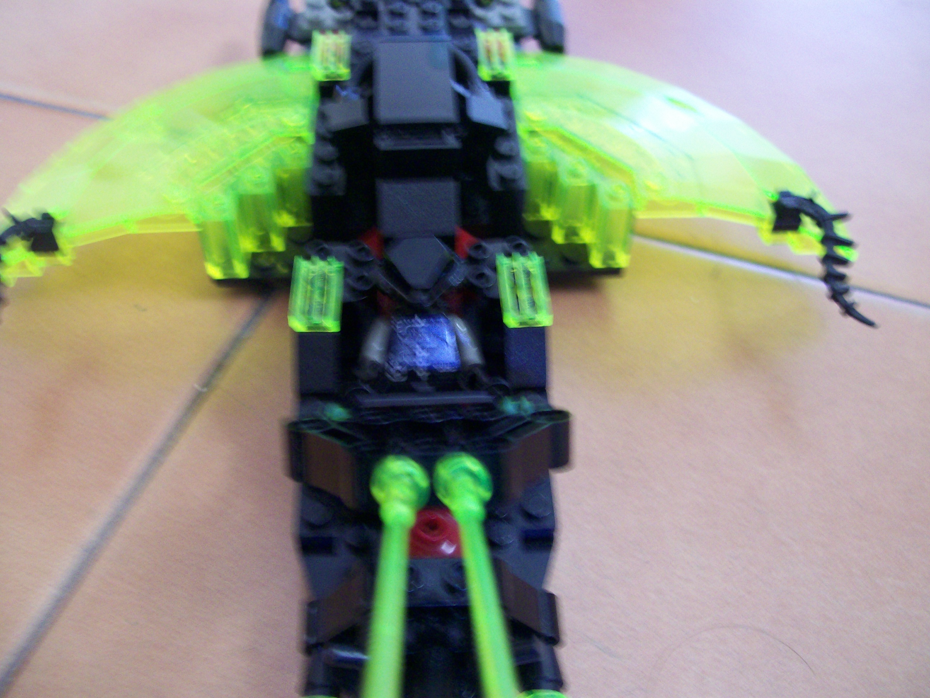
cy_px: 349
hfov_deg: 51.4
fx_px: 967
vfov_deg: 39.7
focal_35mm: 36
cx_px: 465
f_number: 2.7
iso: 160
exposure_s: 1/8.07
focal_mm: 6
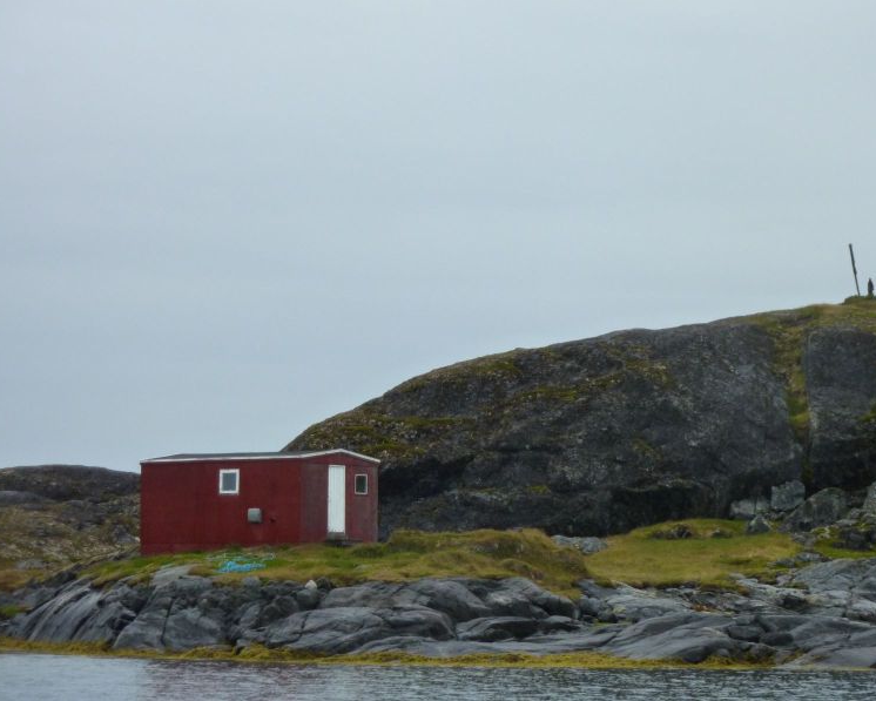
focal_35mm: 134
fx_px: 3475
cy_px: 350
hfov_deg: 14.4
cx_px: 457
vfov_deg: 11.5
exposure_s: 1/400
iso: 250
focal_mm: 21
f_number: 4.4
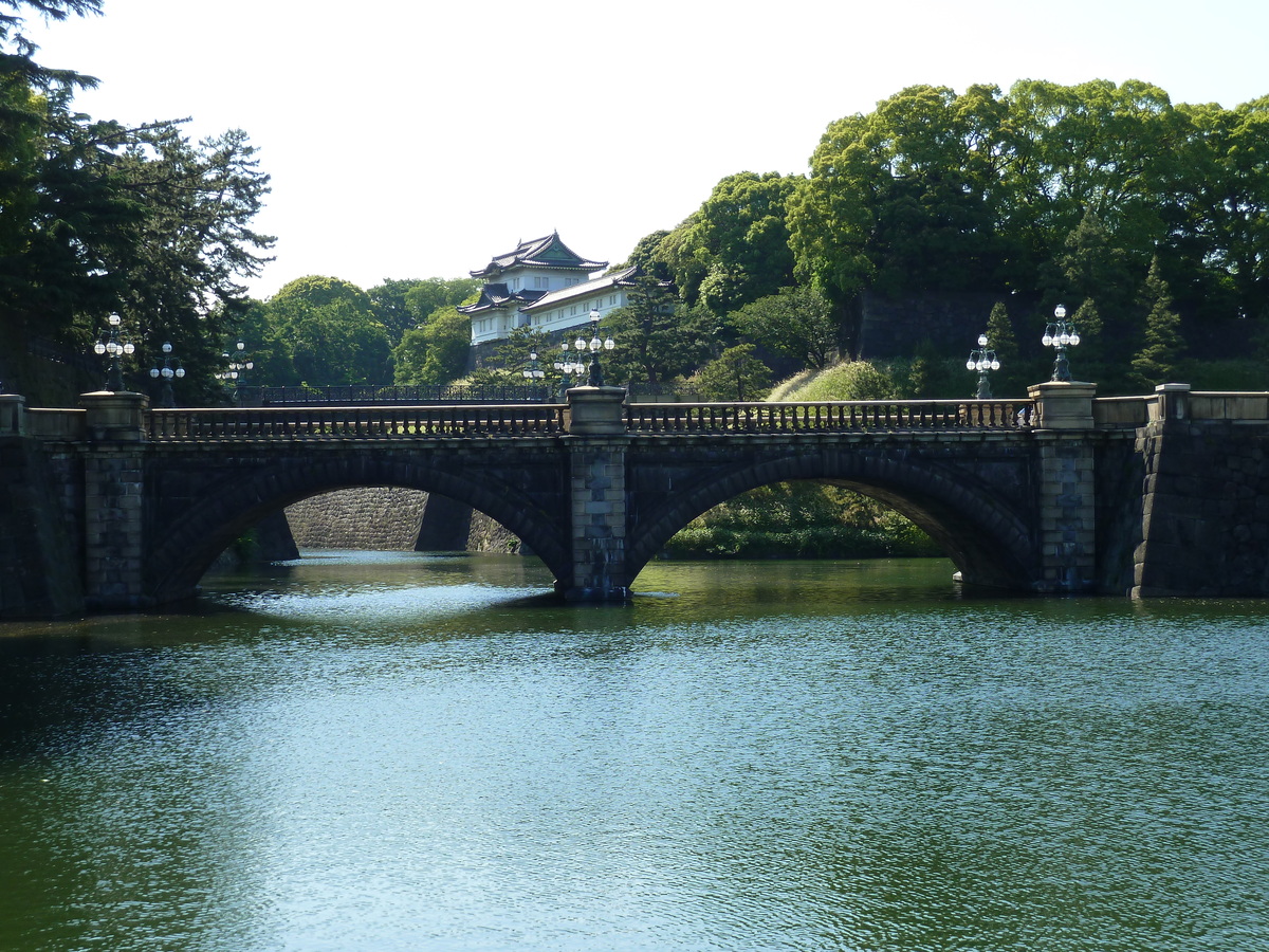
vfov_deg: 26.6
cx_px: 634
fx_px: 2016
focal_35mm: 55
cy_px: 476
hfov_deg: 34.9
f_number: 3.9
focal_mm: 9.1
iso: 80
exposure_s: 1/320
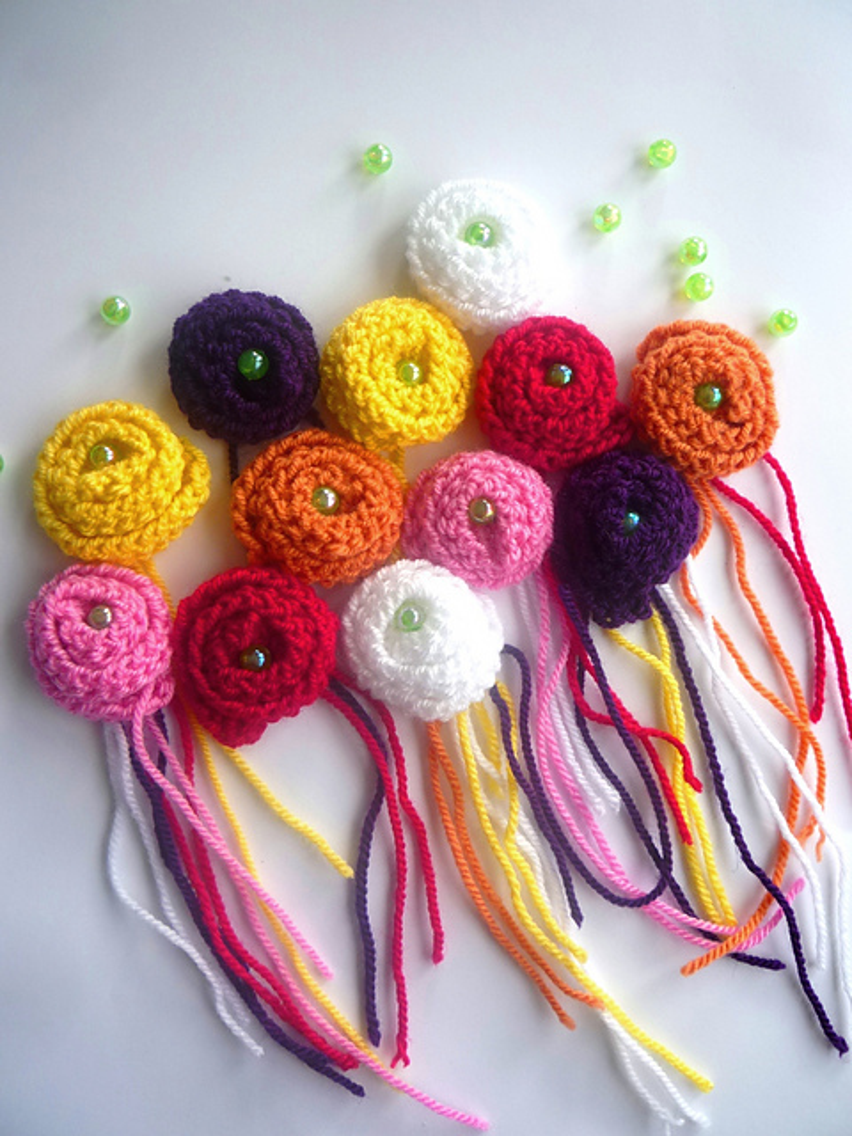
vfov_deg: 60.0
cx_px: 426
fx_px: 985
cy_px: 568
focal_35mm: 30
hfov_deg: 46.8
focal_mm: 5.2
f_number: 3.3
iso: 100
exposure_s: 1/40
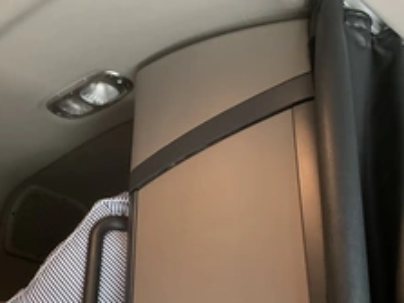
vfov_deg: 28.0
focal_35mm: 52
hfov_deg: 36.8
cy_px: 171
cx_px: 190
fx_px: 607
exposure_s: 1/32
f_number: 1.8
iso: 320
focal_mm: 3
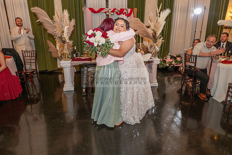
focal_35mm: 24
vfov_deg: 53.2
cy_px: 78
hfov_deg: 73.7
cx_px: 116
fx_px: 155
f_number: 2.8
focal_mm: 24
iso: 1600
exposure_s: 1/200
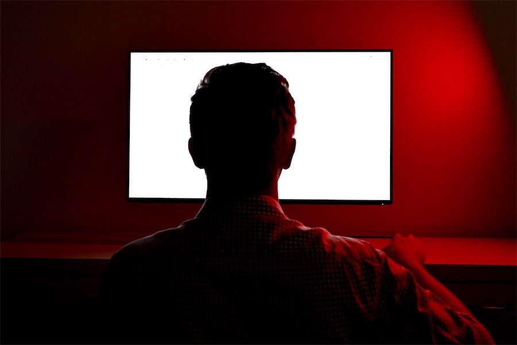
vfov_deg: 37.9
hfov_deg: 54.4
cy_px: 172
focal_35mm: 35
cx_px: 258
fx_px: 503
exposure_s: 1/160
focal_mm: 35
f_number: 5
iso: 1250
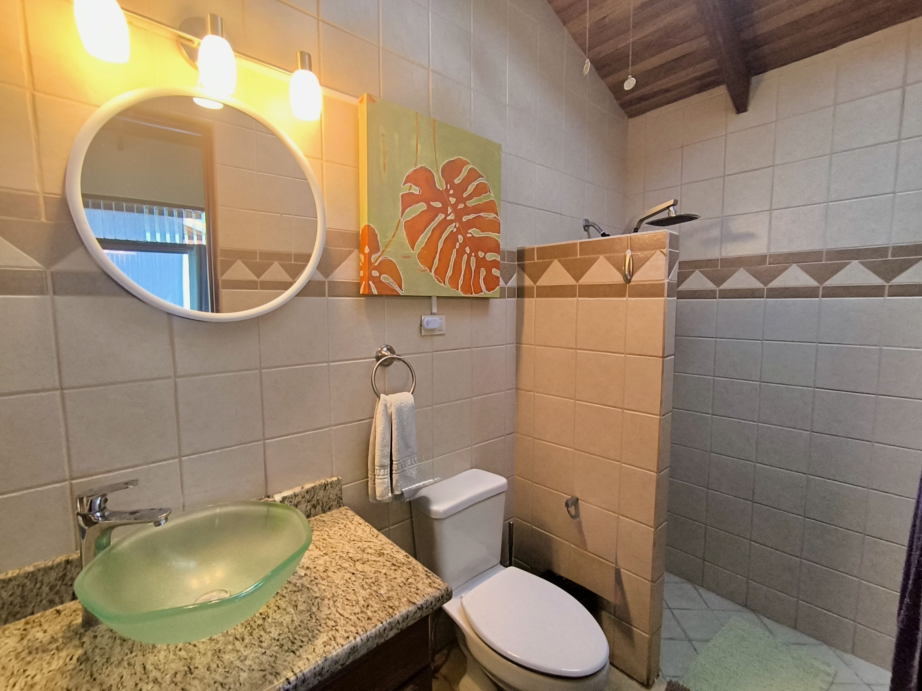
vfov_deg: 78.1
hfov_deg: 94.5
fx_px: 426
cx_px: 461
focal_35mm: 16
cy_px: 346
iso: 250
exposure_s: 1/33.3
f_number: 2.2
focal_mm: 1.65
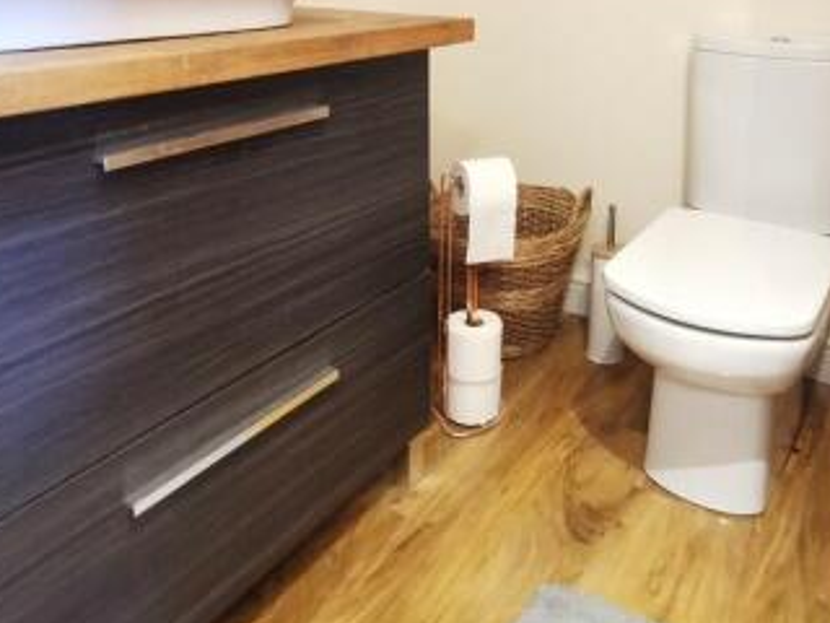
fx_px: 743
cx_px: 530
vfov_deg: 42.3
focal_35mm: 31
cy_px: 82
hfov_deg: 57.5
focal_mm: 2.26
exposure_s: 1/16.7
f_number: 2.2
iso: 1000
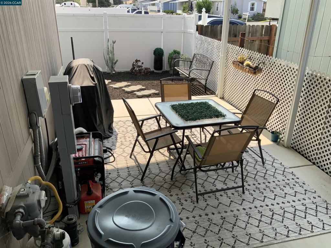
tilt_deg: -23.9
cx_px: 166
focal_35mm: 29
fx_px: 277
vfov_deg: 48.2
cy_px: 124
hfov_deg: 61.7
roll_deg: -0.4
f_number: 1.8
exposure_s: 1/709
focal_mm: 3
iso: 16
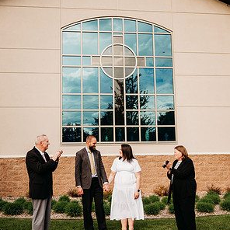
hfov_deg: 41.9
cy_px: 128
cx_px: 115
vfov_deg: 41.8
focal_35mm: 40
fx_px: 301
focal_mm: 31
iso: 200
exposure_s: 1/1600
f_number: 2.8
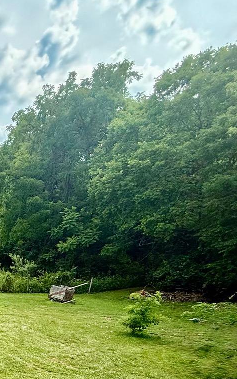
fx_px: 413
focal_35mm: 40
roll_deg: -1.8
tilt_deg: -19.9
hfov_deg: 22.3
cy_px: 355
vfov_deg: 44.0
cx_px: -169
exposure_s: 1/985
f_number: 2.2
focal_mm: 2.22
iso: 64
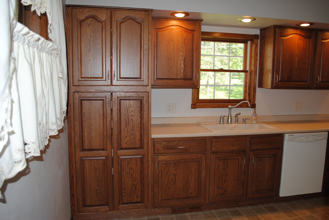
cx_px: 164
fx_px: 247
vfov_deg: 48.1
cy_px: 110
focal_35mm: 27
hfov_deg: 67.3
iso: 200
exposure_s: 1/60
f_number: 3.5
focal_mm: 18
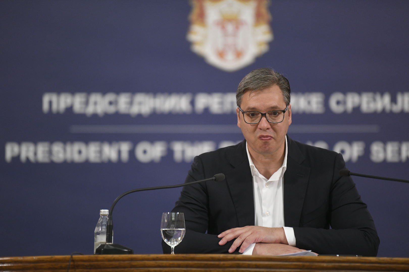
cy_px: 136
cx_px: 204
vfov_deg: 6.9
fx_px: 2272
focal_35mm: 200
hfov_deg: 10.3
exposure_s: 1/250
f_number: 2.8
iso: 2500
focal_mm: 200
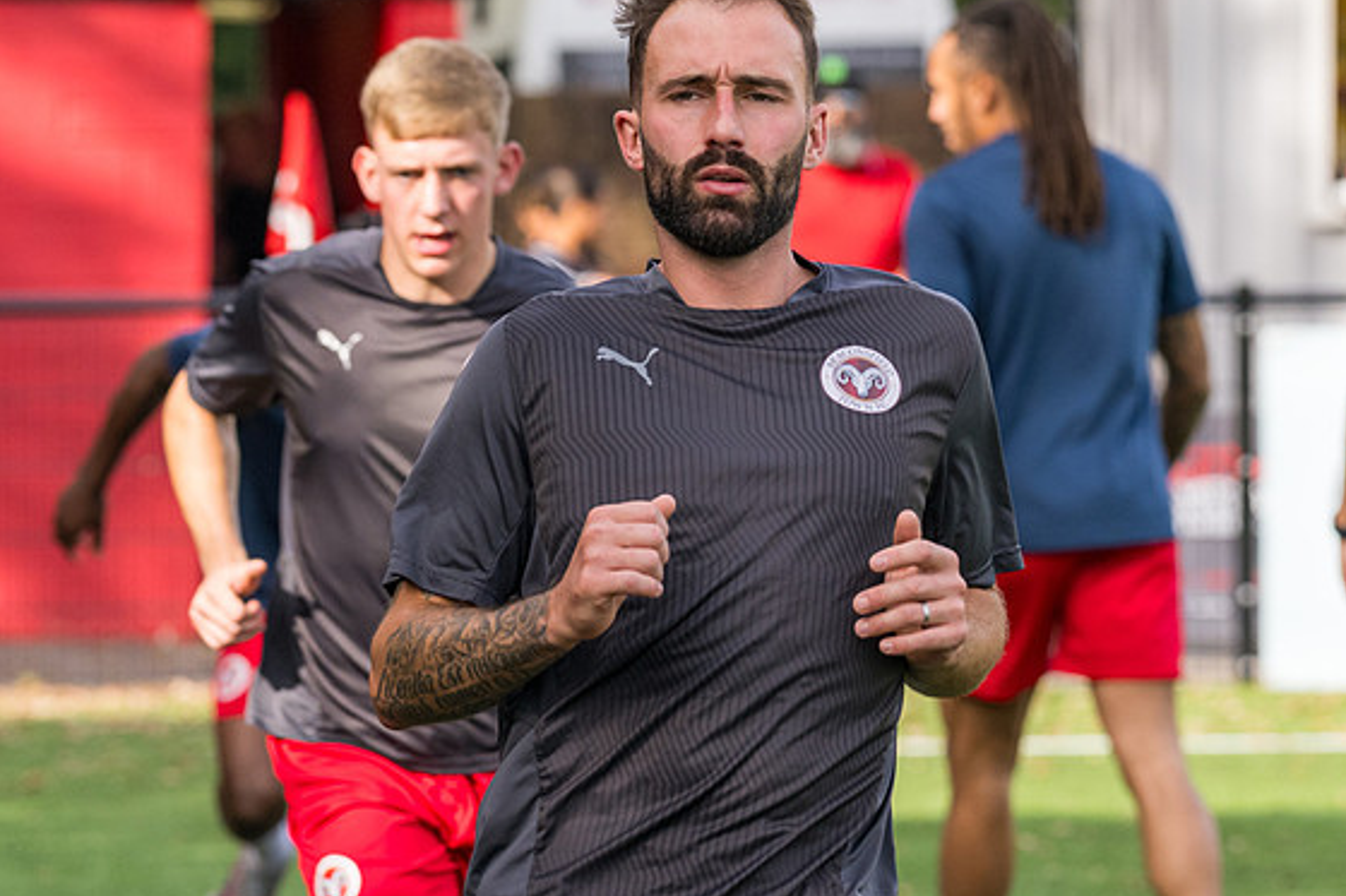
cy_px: 270
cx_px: 637
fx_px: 11998
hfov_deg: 6.4
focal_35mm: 321
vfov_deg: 4.3
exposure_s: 1/2000
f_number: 4
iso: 400
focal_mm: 135
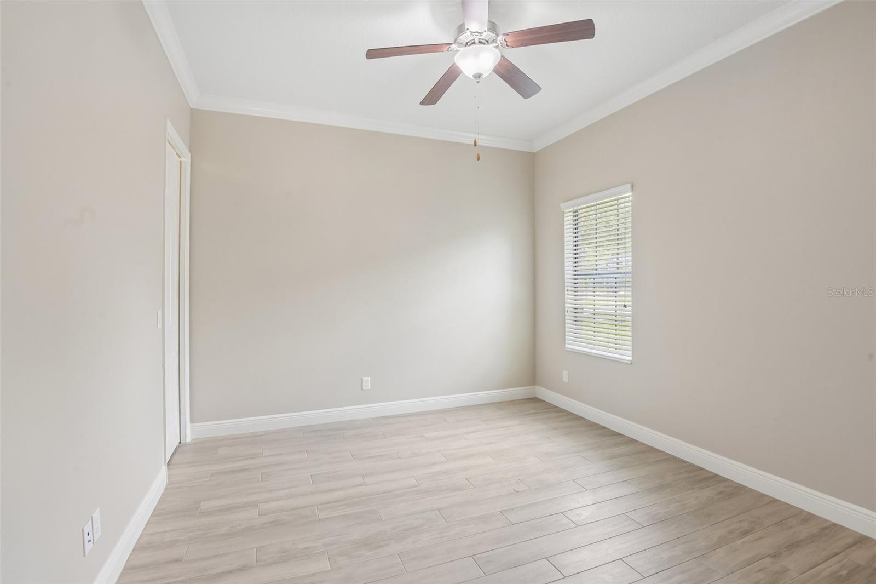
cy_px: 292
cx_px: 438
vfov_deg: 73.7
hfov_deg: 96.7
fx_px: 389
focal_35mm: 16
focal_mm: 16
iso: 400
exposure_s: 1/25
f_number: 8
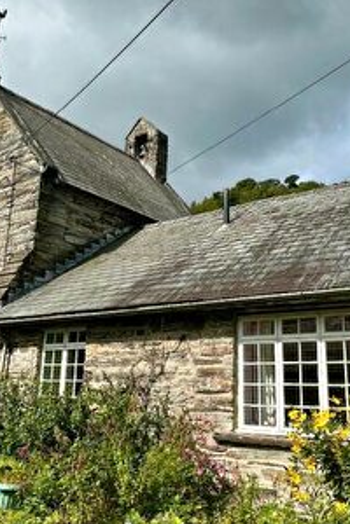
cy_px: 258
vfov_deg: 55.8
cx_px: 228
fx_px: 496
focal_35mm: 34
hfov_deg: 38.5
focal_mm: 2.22
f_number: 2.2
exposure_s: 1/2132
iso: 40
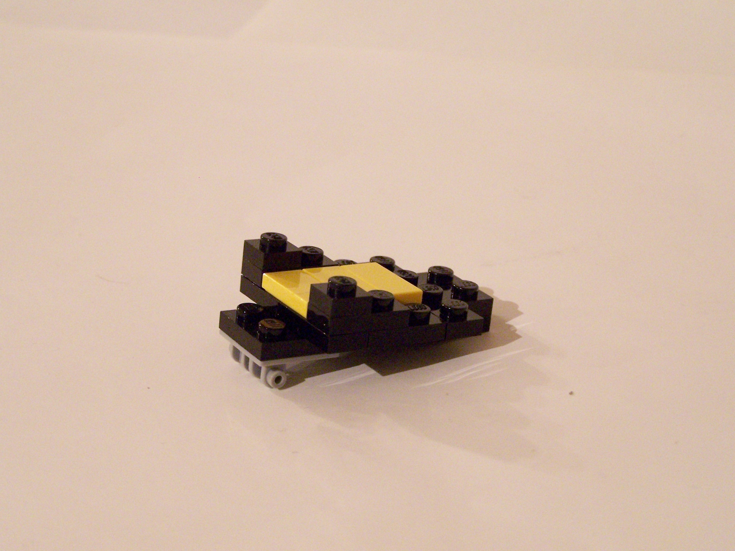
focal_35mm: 75
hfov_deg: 26.0
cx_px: 368
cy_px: 276
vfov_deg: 19.6
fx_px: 1592
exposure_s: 1/8
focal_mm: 12.4
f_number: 3.2
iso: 400
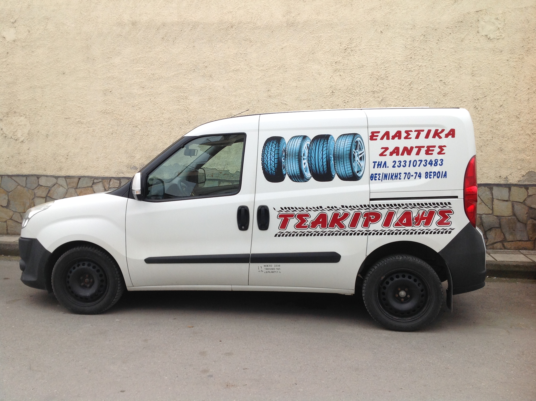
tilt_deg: -5.4
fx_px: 541
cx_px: 268
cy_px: 200
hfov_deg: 52.7
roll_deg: -1.7
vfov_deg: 40.6
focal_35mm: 35
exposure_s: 1/630
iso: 50
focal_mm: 4.28
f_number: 2.4
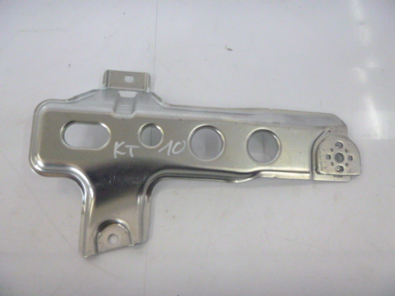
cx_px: 198
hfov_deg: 51.4
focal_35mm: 36
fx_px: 411
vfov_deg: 39.7
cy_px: 148
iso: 800
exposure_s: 1/60
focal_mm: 6.4
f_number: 4.4
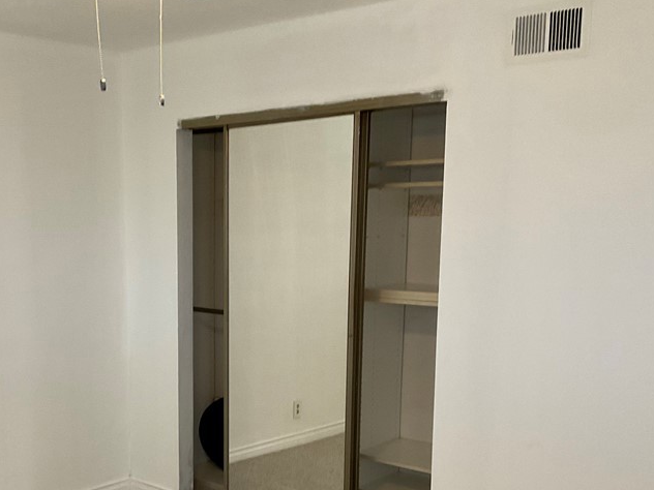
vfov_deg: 30.4
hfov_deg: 39.6
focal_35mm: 47
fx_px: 888
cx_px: 180
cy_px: 358
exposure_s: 1/60
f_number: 1.8
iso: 125
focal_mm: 3
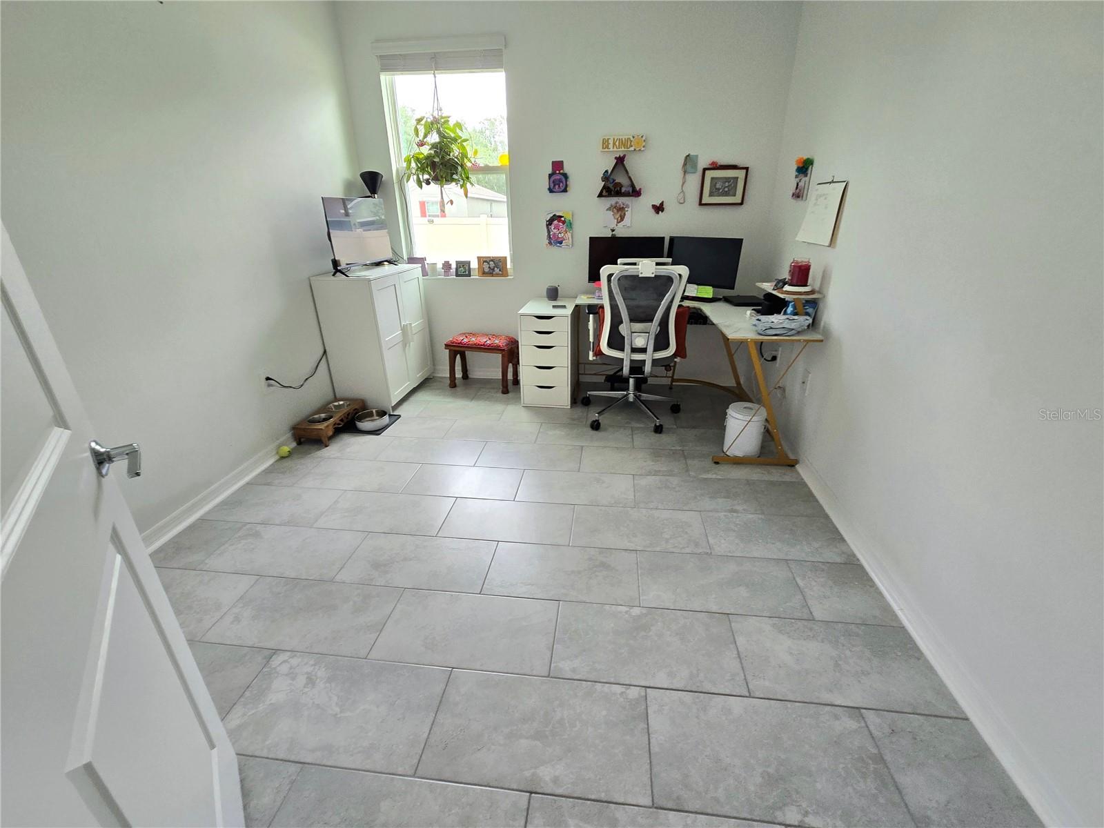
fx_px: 415
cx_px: 552
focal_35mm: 13
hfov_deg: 106.2
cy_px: 414
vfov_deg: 89.9
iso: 80
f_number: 2.2
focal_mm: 2.2
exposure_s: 1/60.2
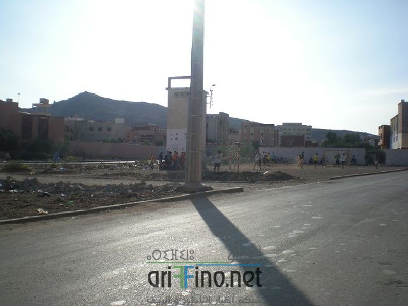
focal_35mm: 38
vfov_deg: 37.7
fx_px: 448
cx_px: 204
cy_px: 153
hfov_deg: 49.0
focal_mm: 6.3
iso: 50
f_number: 4.6
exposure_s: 1/839
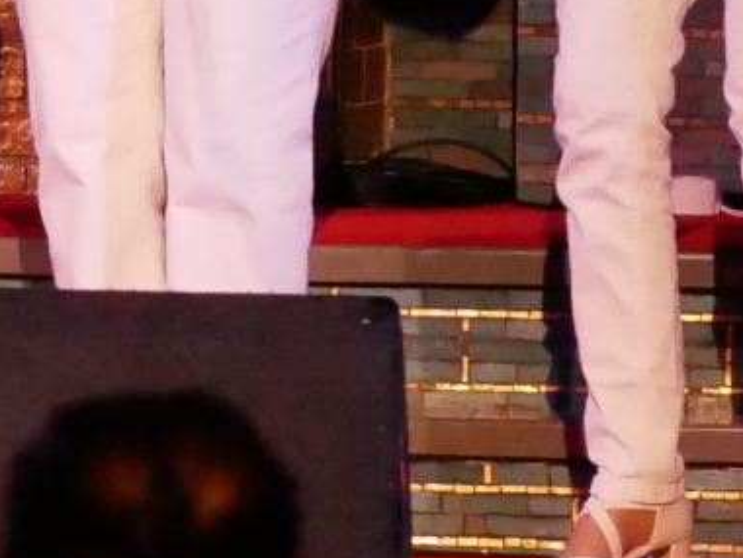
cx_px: -723
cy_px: -356
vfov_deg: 1.8
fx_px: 17364
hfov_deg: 2.4
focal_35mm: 809
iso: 5000
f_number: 2.8
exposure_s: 1/125
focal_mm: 60
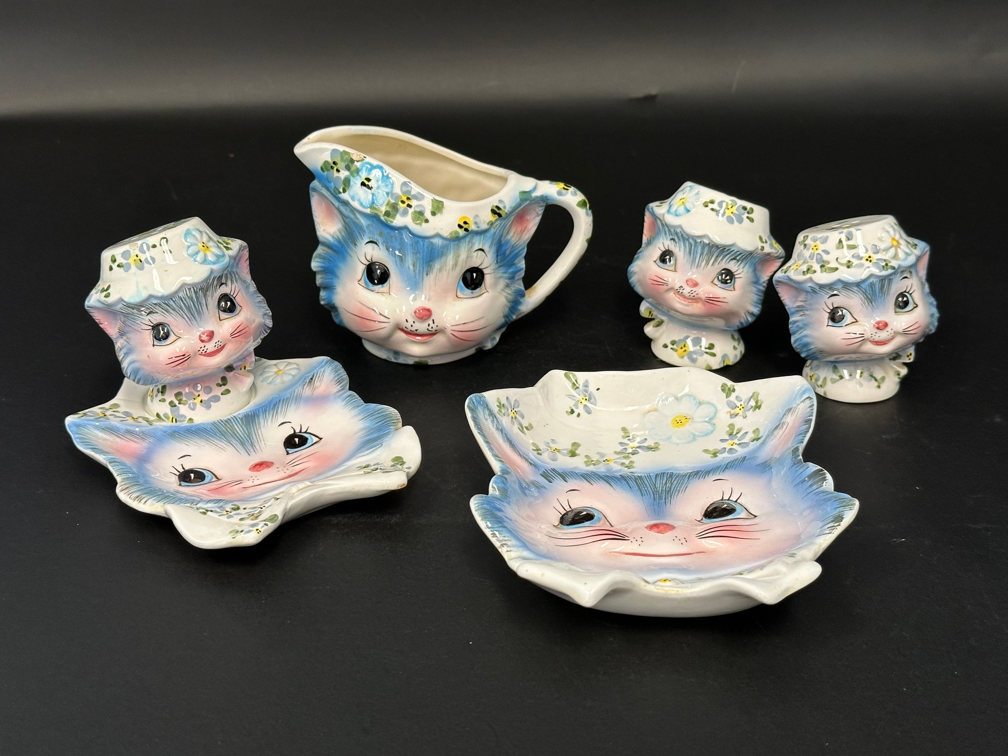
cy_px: 378
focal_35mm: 48
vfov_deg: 30.3
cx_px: 504
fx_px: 1398
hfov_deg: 39.7
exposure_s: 1/60
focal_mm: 6.86
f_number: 1.78
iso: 64
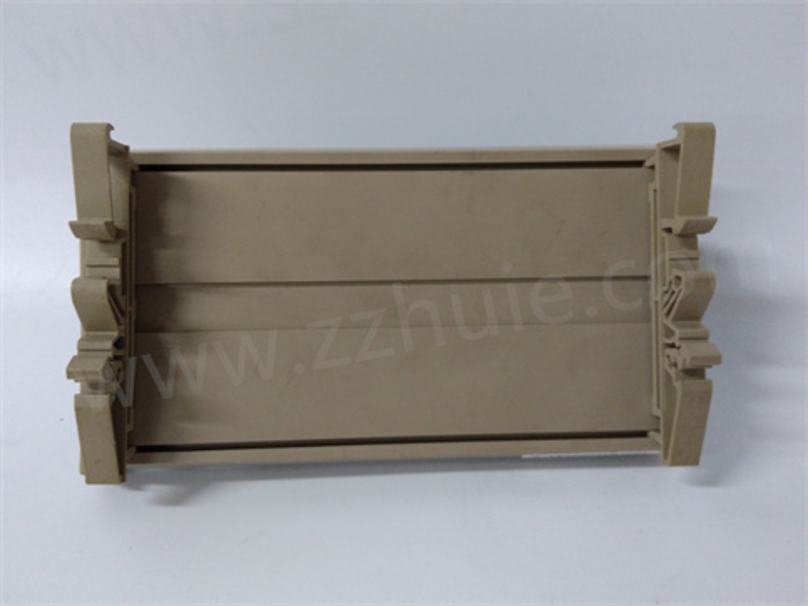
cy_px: 303
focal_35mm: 27
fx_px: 630
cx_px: 404
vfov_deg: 51.3
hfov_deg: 65.3
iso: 384
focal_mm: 3.79
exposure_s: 1/33
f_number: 2
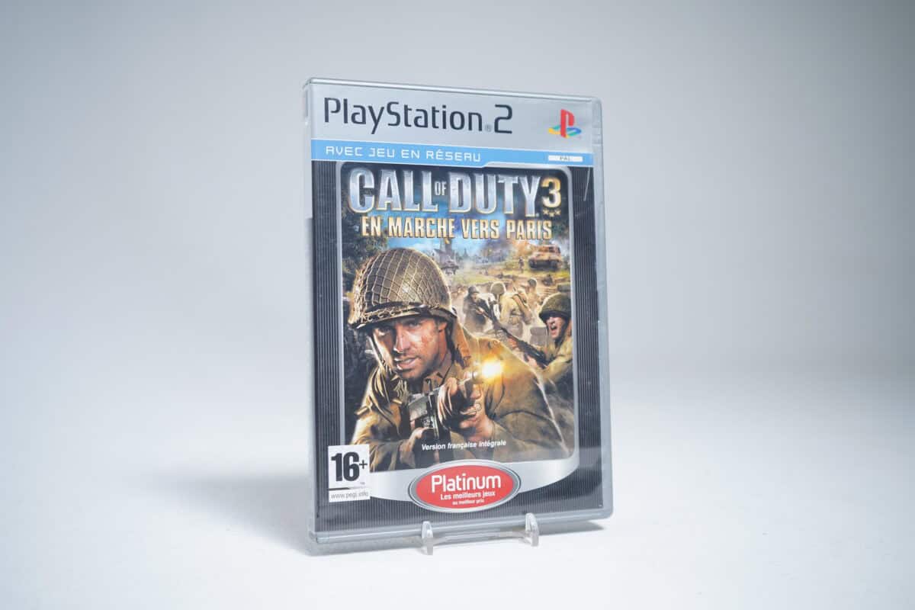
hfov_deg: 51.9
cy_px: 305
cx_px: 458
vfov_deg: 35.9
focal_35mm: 37
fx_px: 940
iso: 500
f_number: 4
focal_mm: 37
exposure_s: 1/30
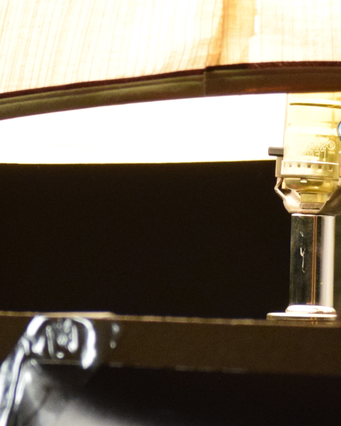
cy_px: -132
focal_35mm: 489
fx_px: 6171
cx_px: -261
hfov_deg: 3.1
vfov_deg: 3.9
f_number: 4.5
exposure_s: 1/50
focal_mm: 75
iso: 1600
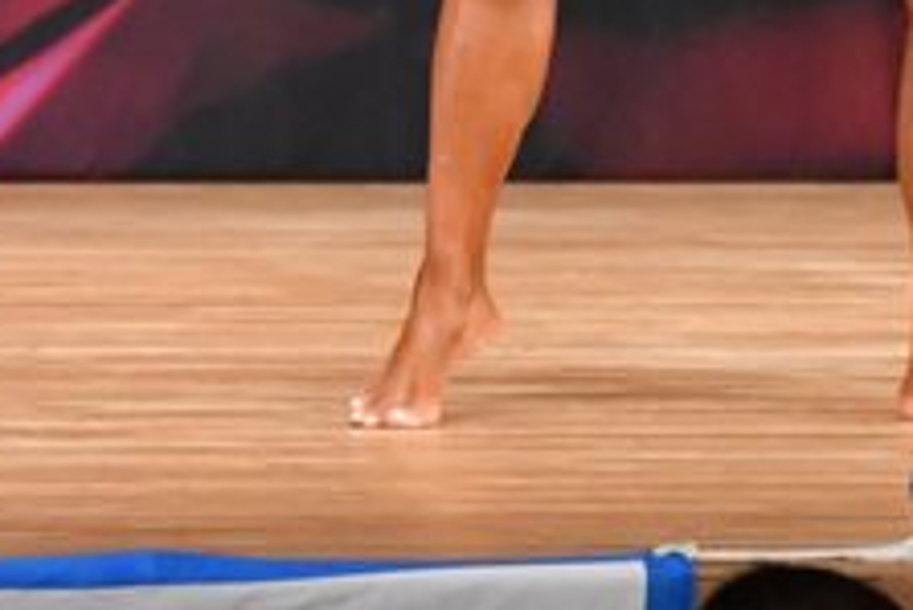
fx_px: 25097
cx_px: 149
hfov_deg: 2.1
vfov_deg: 1.4
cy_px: -328
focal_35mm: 989
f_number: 5.6
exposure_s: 1/400
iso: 6400
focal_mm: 190
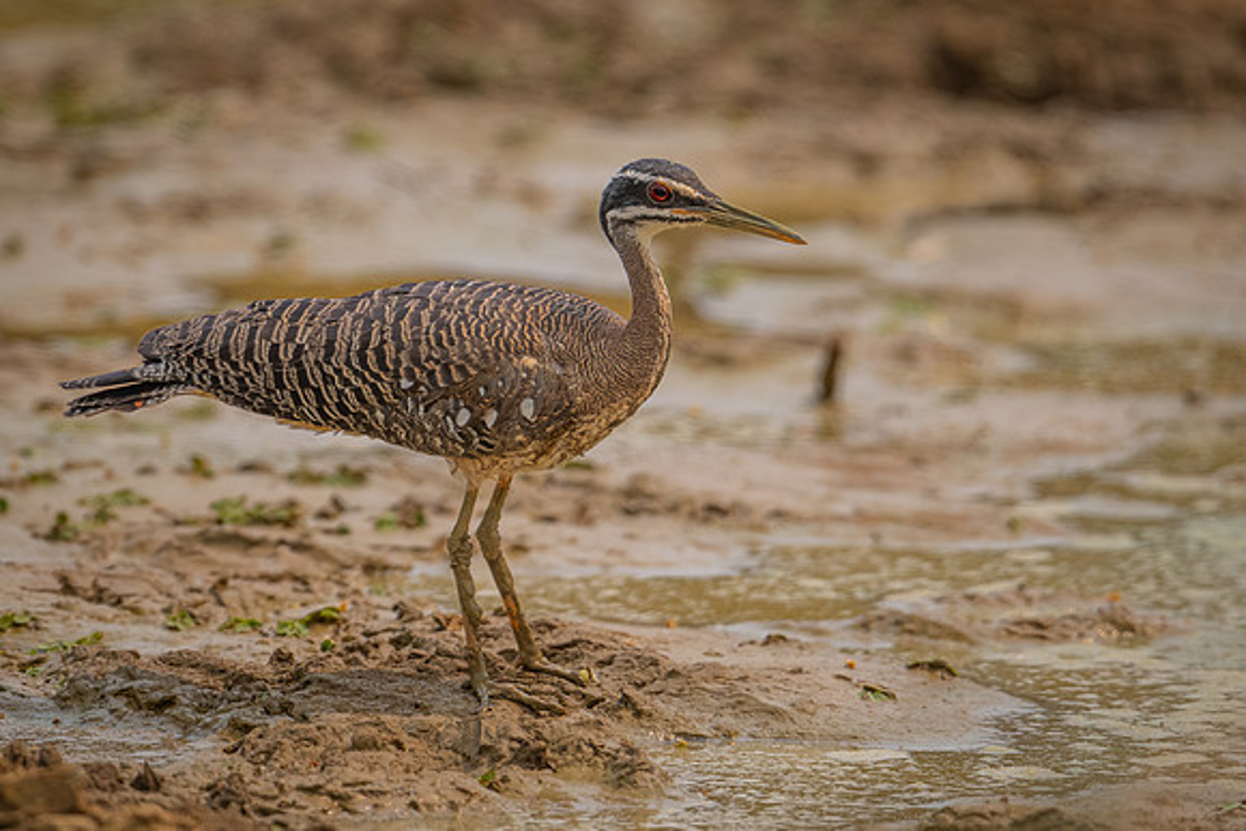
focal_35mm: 861
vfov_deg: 1.6
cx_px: 623
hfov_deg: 2.4
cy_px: 365
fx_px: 29819
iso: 800
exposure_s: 1/2000
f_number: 6.3
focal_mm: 560
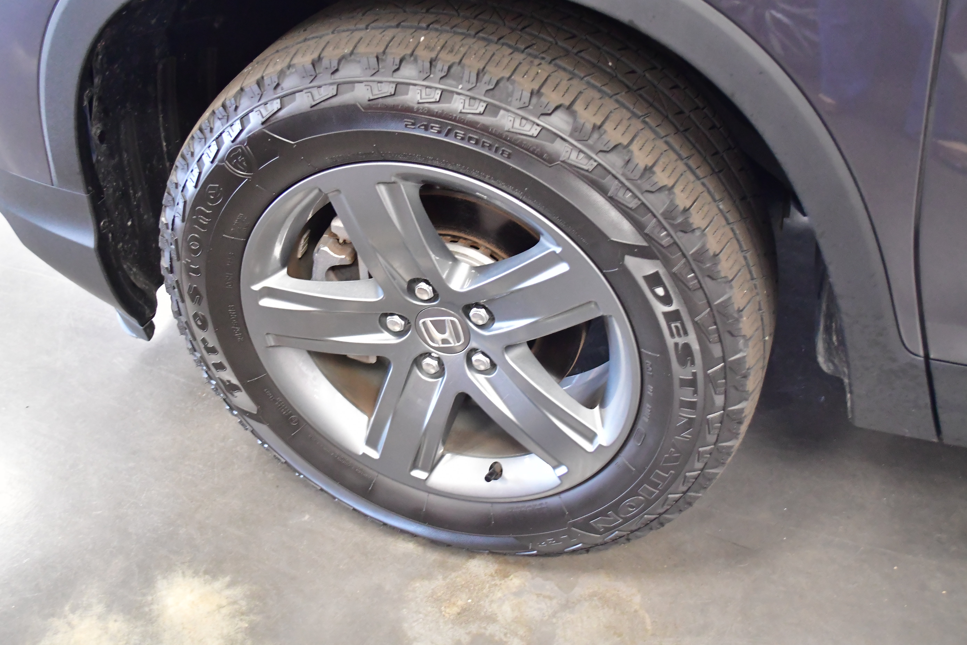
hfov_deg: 46.4
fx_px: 1128
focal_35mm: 42
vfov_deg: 31.9
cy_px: 322
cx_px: 484
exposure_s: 1/40
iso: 5000
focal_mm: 28
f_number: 4.5
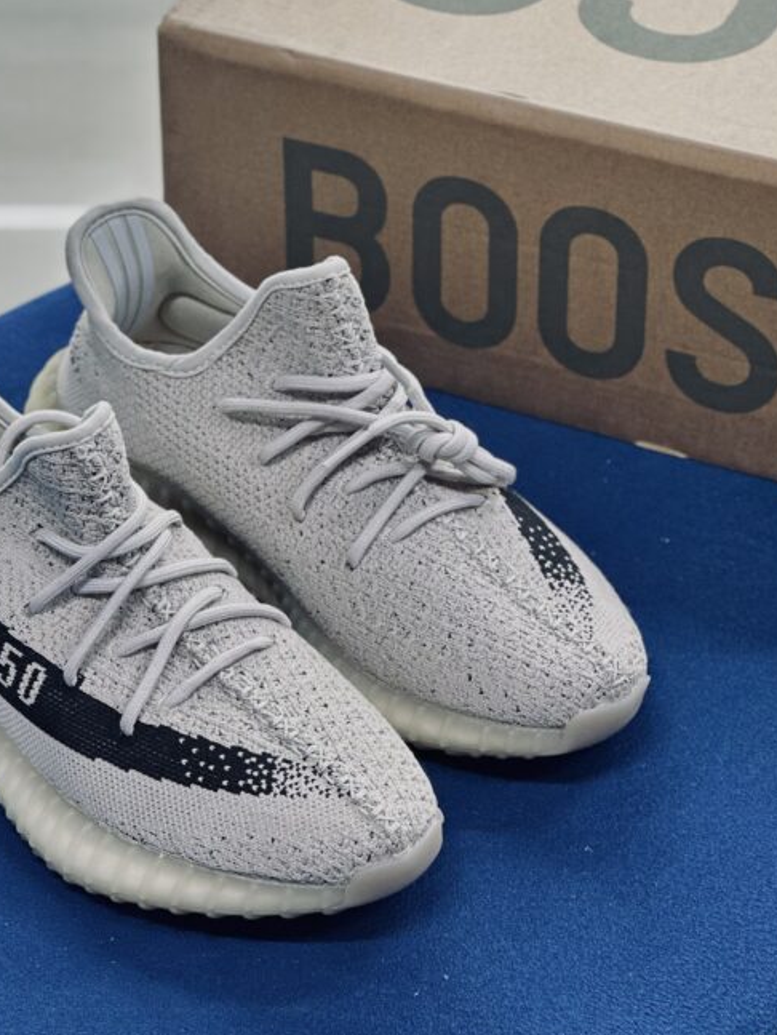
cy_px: 538
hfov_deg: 13.3
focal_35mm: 111
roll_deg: +0.0
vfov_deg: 17.7
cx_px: 309
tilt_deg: -38.2
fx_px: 3319
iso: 125
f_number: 2.8
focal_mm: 9
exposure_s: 1/50
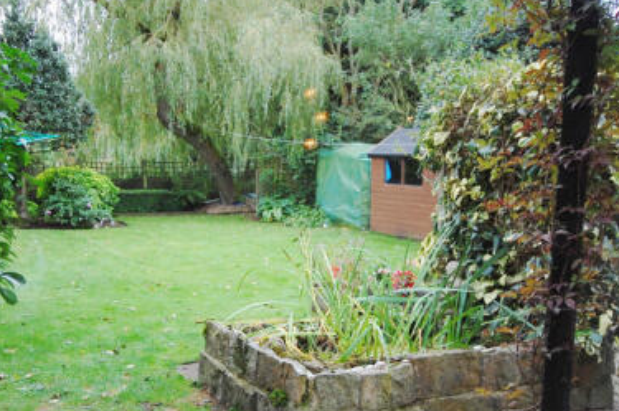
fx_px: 721
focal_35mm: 42
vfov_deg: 31.6
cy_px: 261
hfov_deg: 46.1
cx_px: 233
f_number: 5.3
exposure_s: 1/100
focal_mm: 16
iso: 200
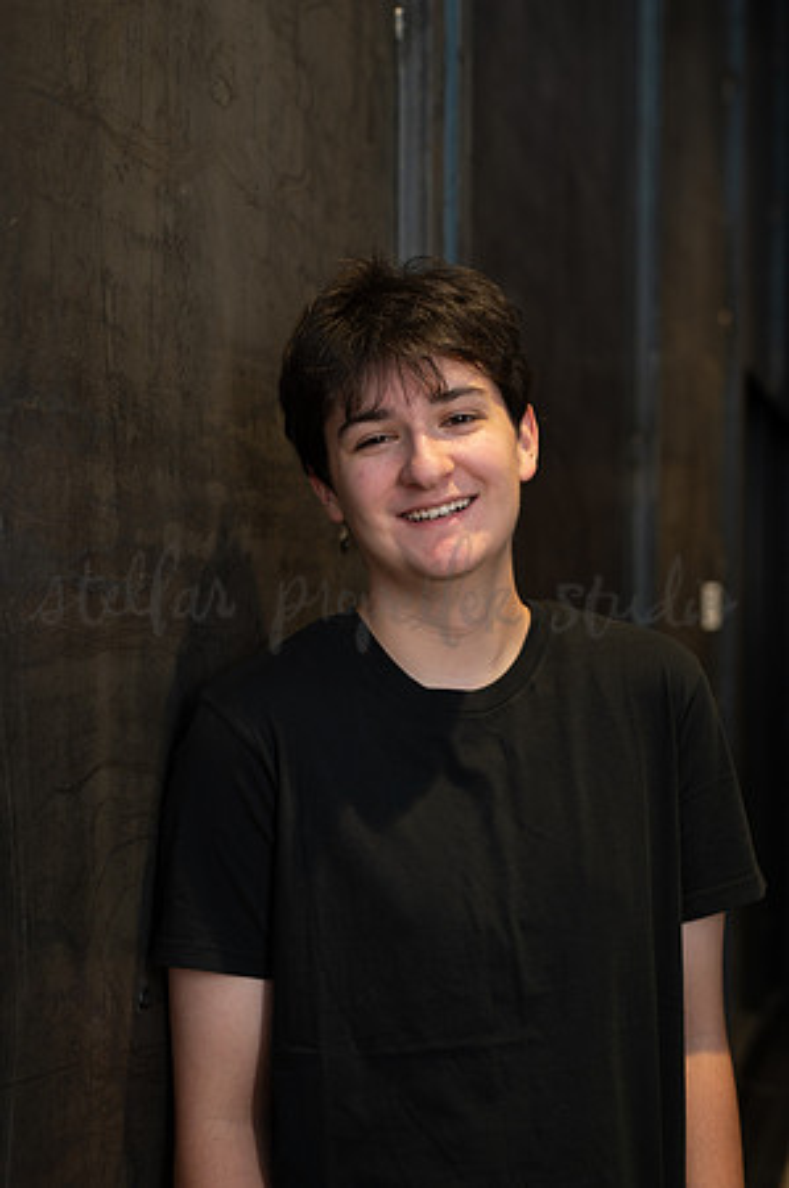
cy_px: 594
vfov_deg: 39.6
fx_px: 1647
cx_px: 394
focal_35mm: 50
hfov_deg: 26.9
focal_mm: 50
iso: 500
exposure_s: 1/200
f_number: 3.5
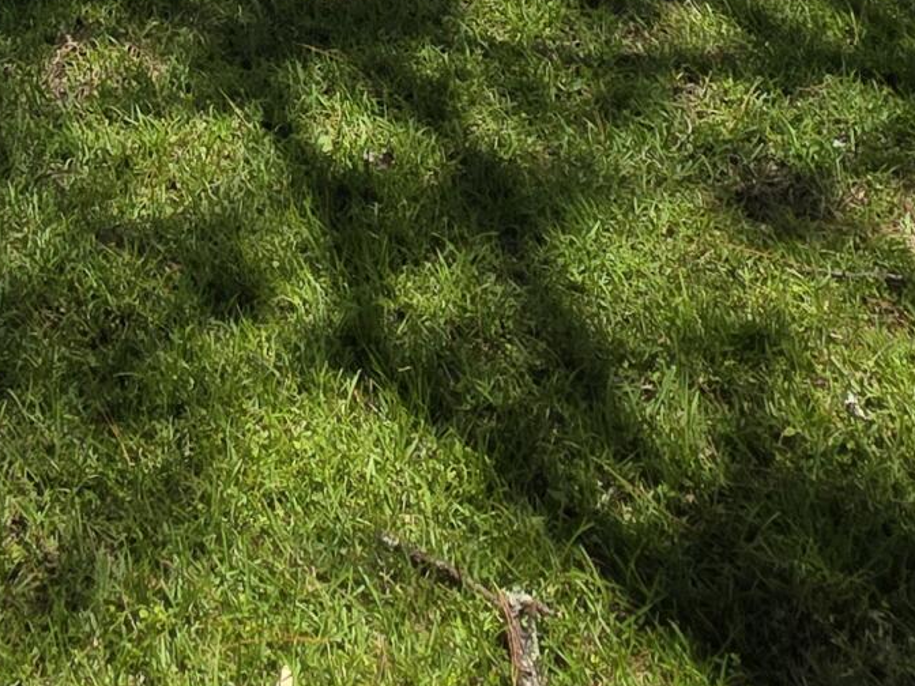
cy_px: -710
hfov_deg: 32.7
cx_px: 238
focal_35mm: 58
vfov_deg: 17.5
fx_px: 1533
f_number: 1.9
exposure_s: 1/2128
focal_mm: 2.2
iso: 40
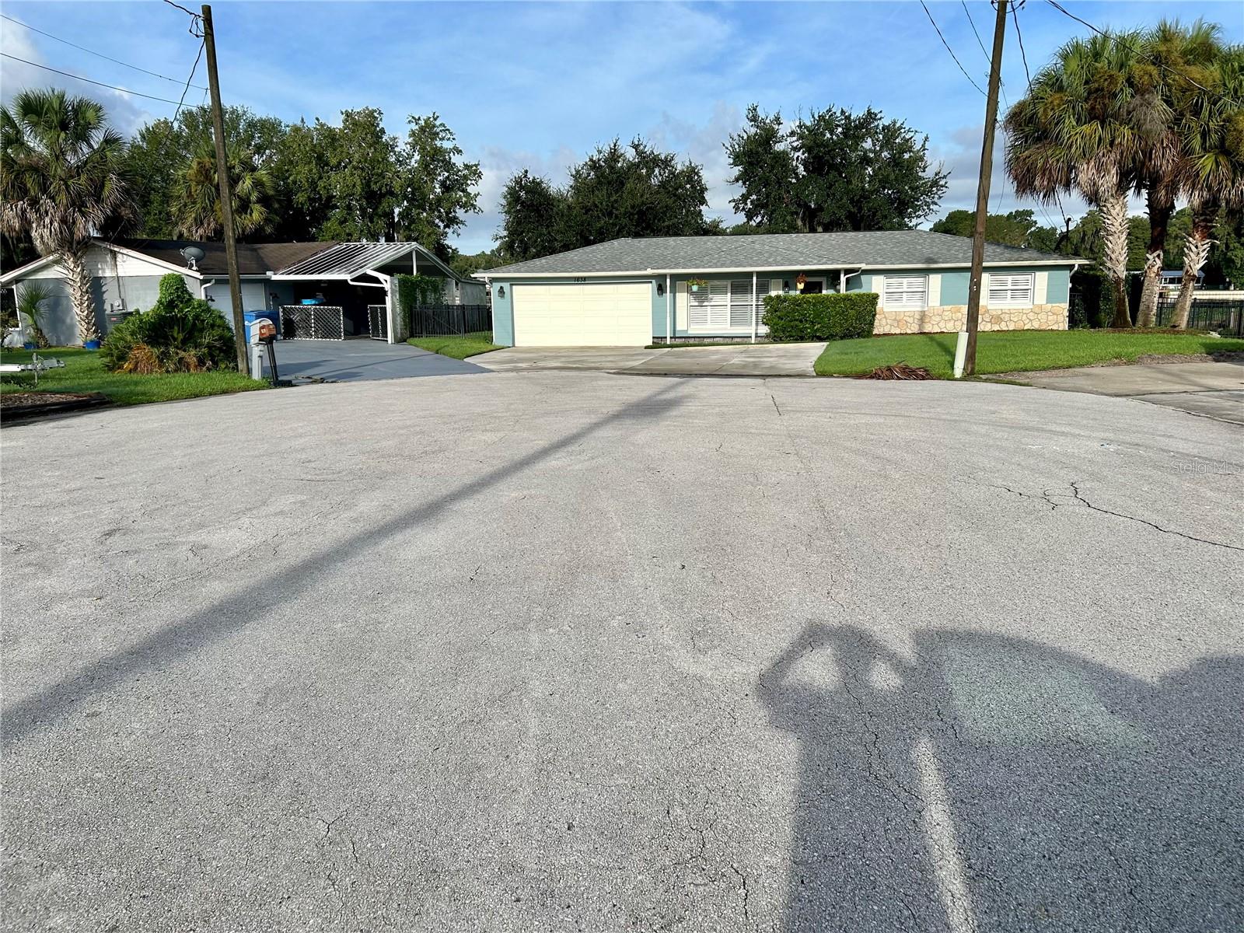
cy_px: 466
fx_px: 934
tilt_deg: -11.0
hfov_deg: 67.3
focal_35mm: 26
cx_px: 622
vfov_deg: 53.1
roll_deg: +0.7
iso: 50
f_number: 1.5
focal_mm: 5.7
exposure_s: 1/3831
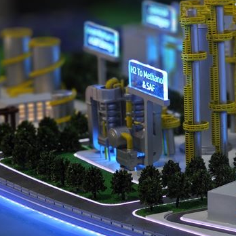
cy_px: 165
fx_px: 1504
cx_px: 300
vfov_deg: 9.0
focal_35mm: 195
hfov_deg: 8.8
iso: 80
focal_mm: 9.87
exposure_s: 1/100
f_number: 1.8
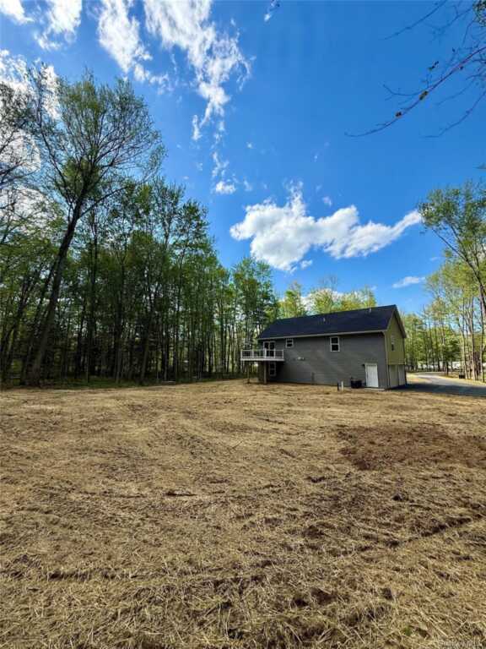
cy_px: 324
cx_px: 243
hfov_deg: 85.7
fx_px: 262
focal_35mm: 14
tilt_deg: +9.0
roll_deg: -0.7
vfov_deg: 102.1
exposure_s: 1/1745
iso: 64
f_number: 2.2
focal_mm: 2.22
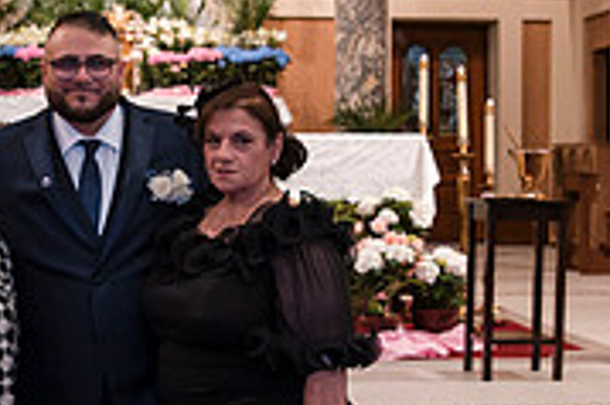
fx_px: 1371
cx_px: 181
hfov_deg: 24.9
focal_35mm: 81
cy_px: 211
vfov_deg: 16.8
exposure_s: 1/60
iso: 800
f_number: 2.8
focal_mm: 24
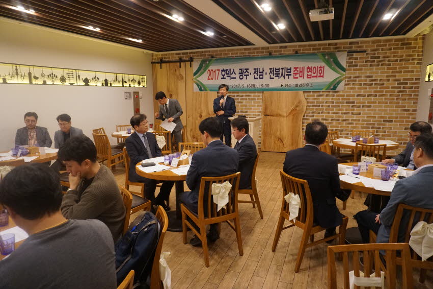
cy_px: 144
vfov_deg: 53.1
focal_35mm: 24
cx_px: 216
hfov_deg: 73.8
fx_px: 289
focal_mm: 16
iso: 2000
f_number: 3.5
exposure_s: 1/160
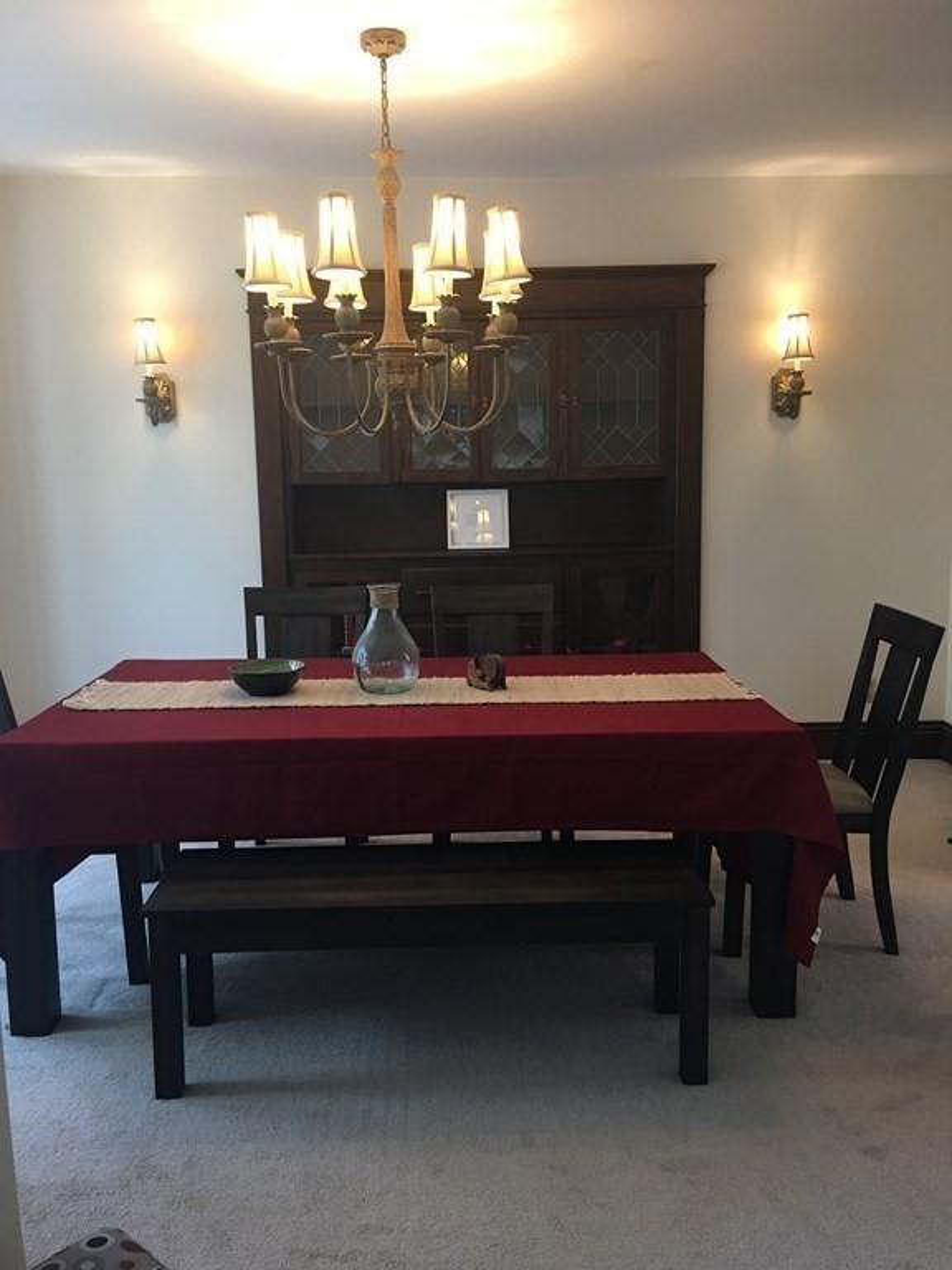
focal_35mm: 29
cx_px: 476
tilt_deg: -7.2
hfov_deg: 48.2
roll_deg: -0.1
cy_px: 635
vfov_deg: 61.7
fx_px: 1063
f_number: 2.2
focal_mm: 4.15
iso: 50
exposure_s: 1/15
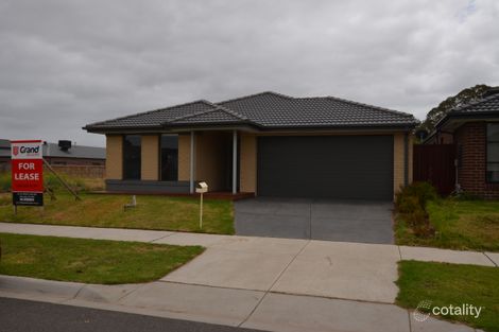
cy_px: 166
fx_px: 416
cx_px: 250
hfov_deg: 61.9
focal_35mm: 30
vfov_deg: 43.6
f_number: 11
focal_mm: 20
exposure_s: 1/200
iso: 100
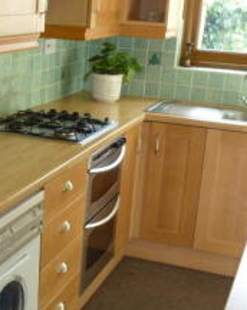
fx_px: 605
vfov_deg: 28.7
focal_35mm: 66
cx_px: 21
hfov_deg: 22.5
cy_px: 173
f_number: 3.3
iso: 100
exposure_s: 1/30
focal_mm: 4.5
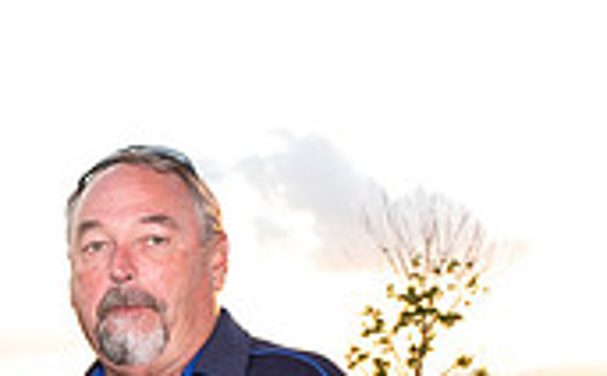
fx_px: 1601
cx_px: -243
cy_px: 450
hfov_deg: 19.3
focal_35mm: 97
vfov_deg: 13.1
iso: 200
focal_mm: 24
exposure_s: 1/60
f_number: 6.3
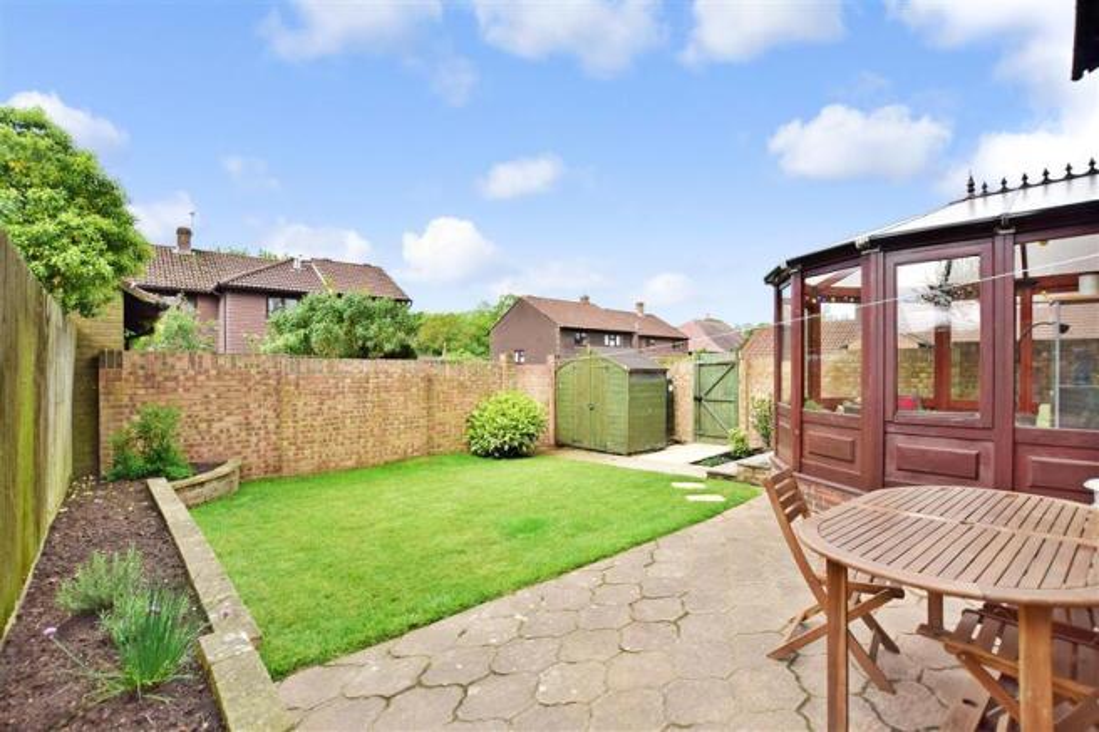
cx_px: 550
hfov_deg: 100.4
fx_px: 458
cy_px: 366
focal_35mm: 15
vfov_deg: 77.3
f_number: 9
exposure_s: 1/320
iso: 400
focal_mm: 10
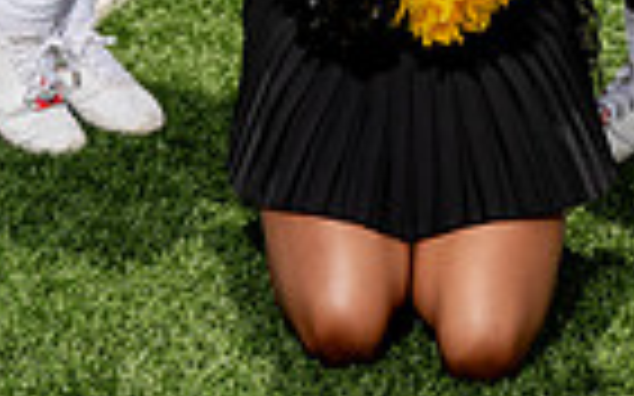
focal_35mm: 172
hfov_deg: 12.2
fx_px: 2971
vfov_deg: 7.2
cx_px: 427
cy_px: -554
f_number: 10
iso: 100
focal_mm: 53
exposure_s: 1/200
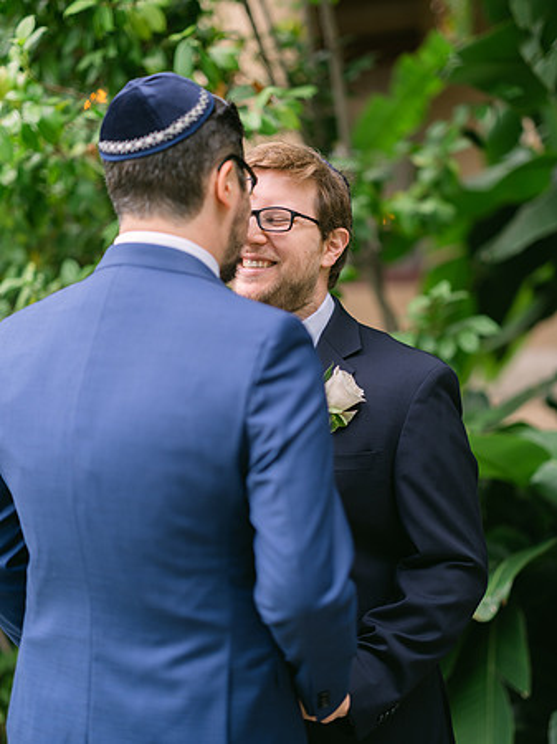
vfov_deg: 30.7
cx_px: 278
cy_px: 372
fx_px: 1353
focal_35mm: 63
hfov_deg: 23.3
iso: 160
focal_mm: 80
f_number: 1.7
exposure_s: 1/400
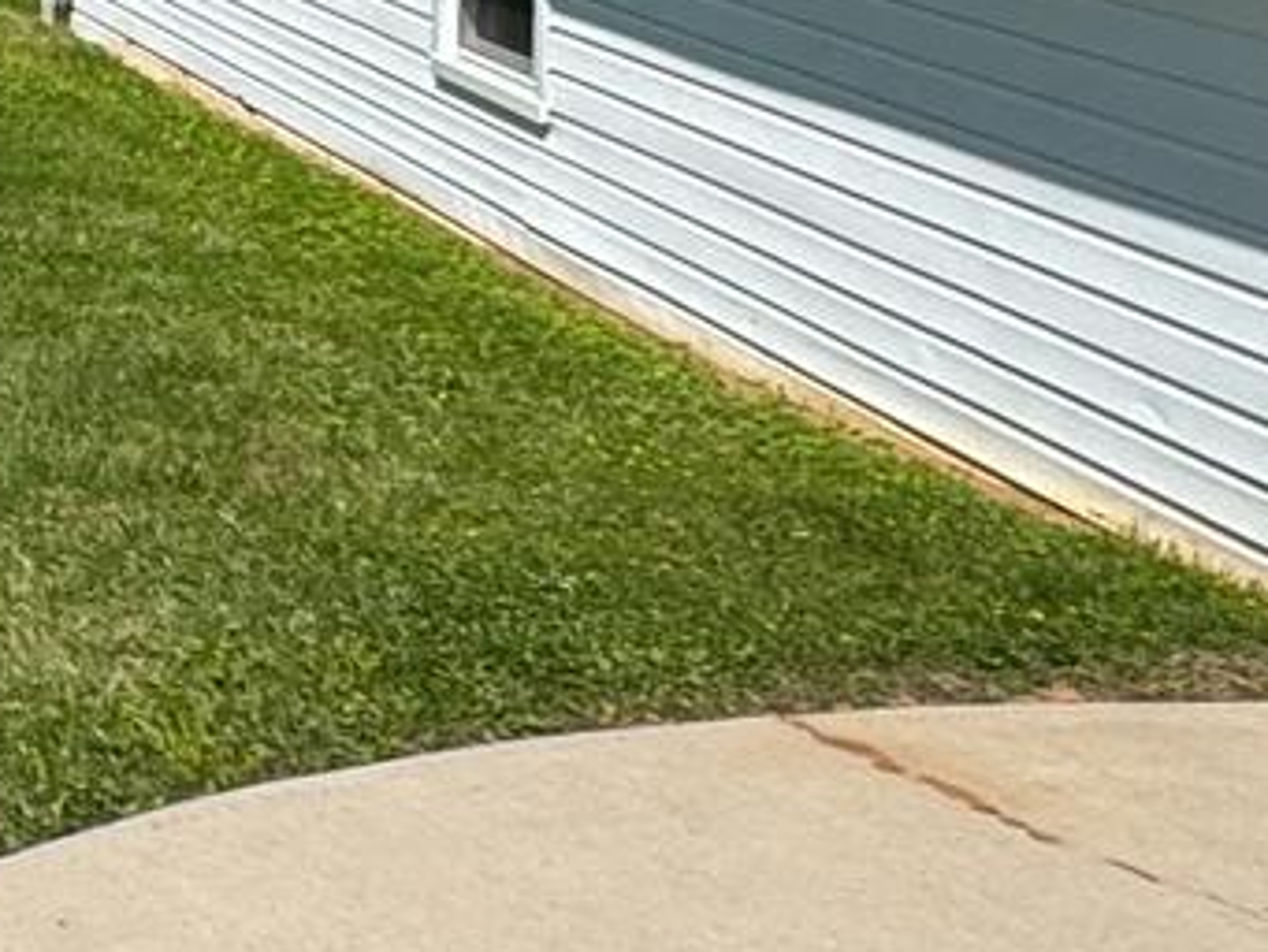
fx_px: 3078
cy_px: -201
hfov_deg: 19.5
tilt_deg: -4.5
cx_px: -770
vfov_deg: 16.8
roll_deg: +1.5
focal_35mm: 84
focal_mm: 2.22
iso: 50
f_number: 2.2
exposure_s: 1/1709
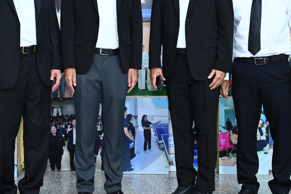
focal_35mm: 65
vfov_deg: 20.8
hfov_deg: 30.7
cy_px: 50
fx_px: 525
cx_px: 98
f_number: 4
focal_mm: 34
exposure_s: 1/125
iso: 1250
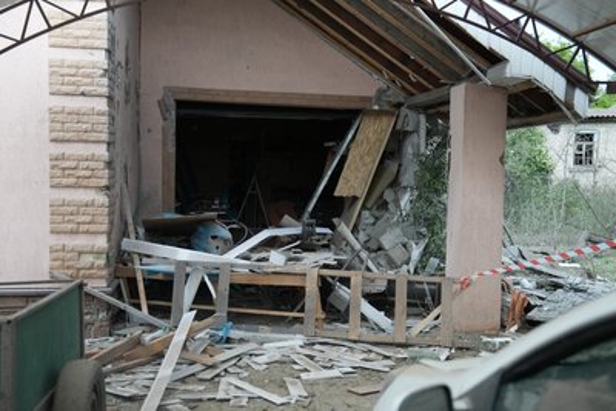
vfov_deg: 29.9
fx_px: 770
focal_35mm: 45
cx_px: 308
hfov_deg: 43.6
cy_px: 206
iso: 640
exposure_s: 1/200
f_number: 2.8
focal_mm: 45
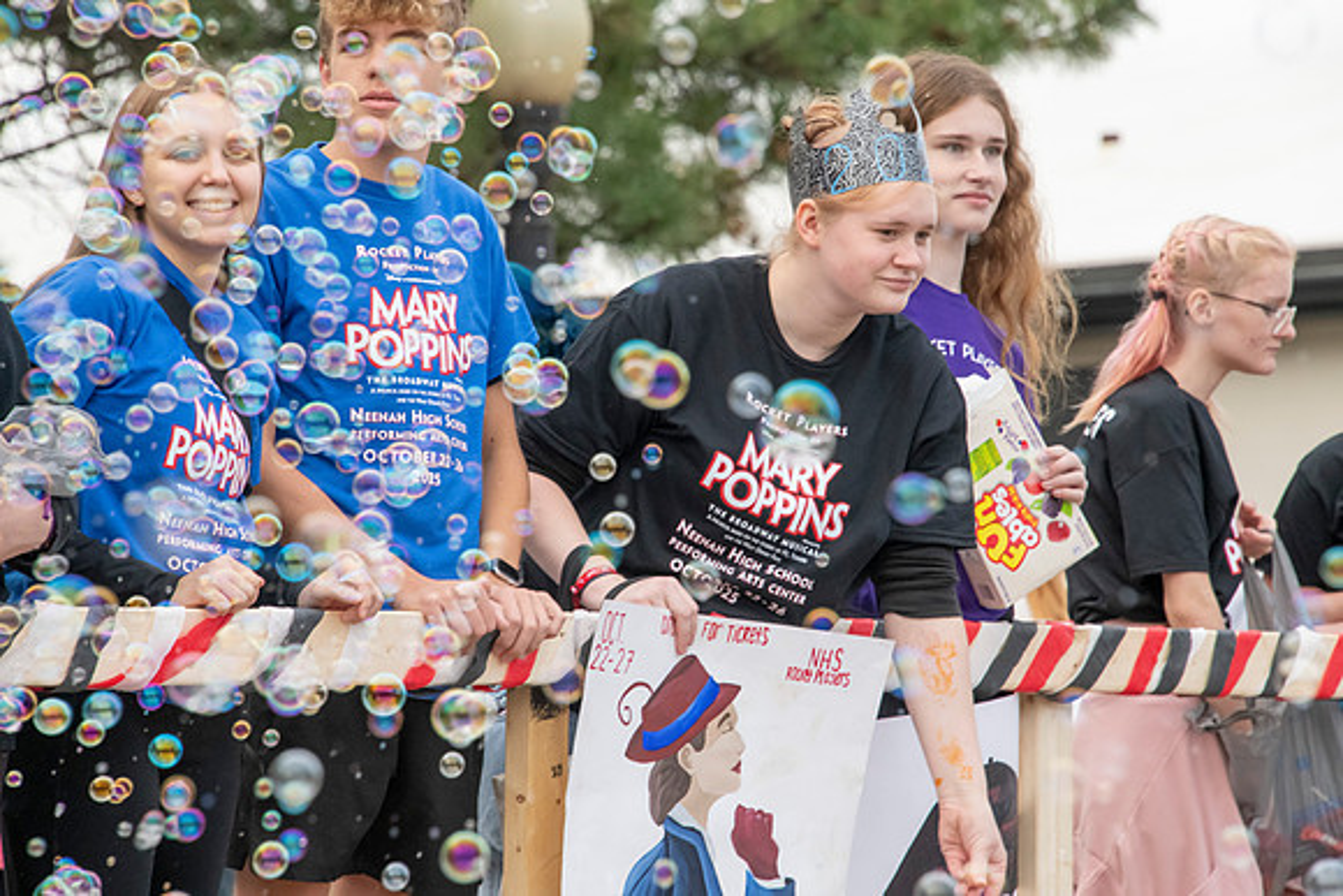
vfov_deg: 4.6
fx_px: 11194
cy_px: 448
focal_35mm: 300
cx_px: 672
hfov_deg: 6.9
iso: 3200
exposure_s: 1/320
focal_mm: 300
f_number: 11
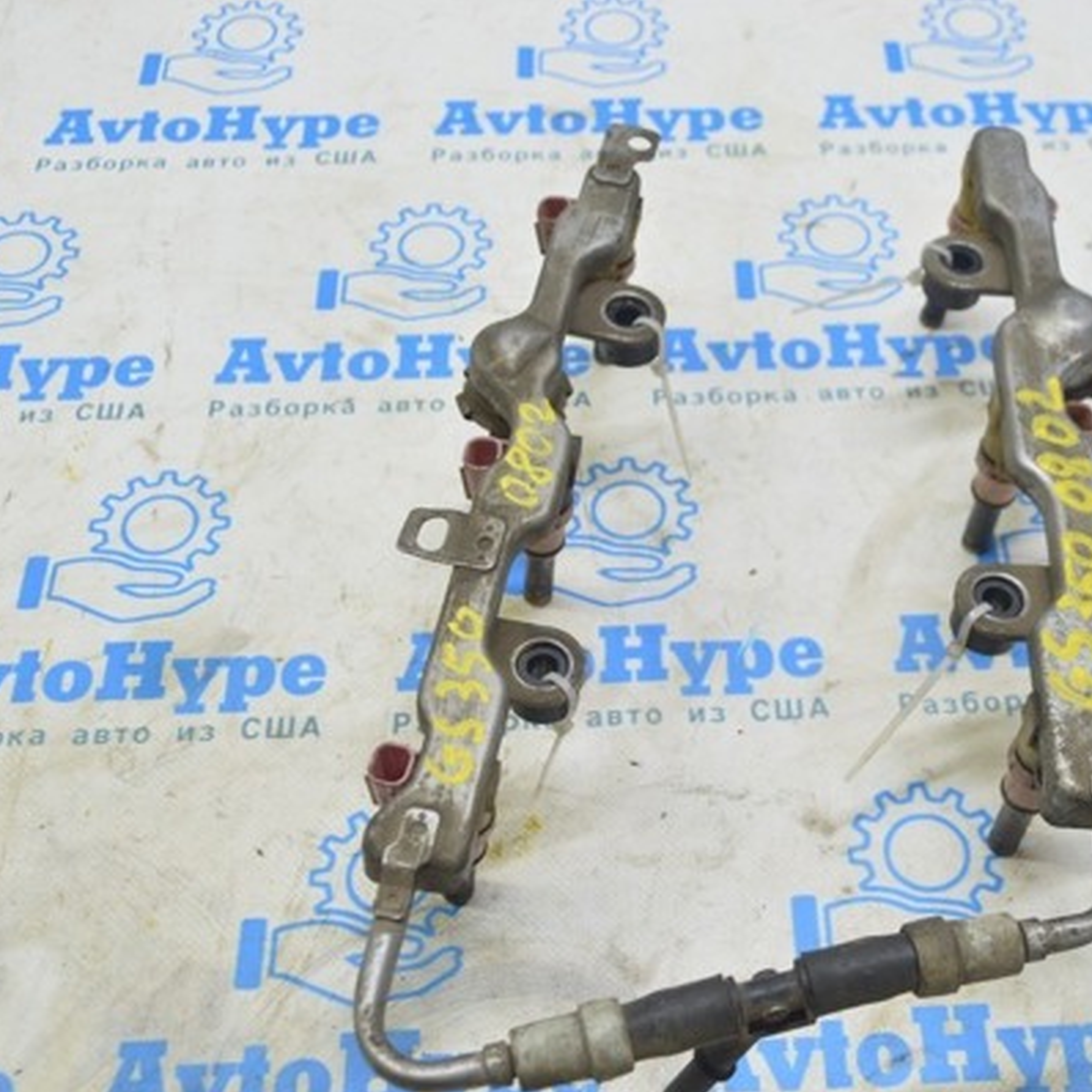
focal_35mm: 45
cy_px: 580
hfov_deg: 37.3
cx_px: 683
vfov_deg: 37.5
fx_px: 1606
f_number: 5.6
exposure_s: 1/20
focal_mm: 22
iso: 400
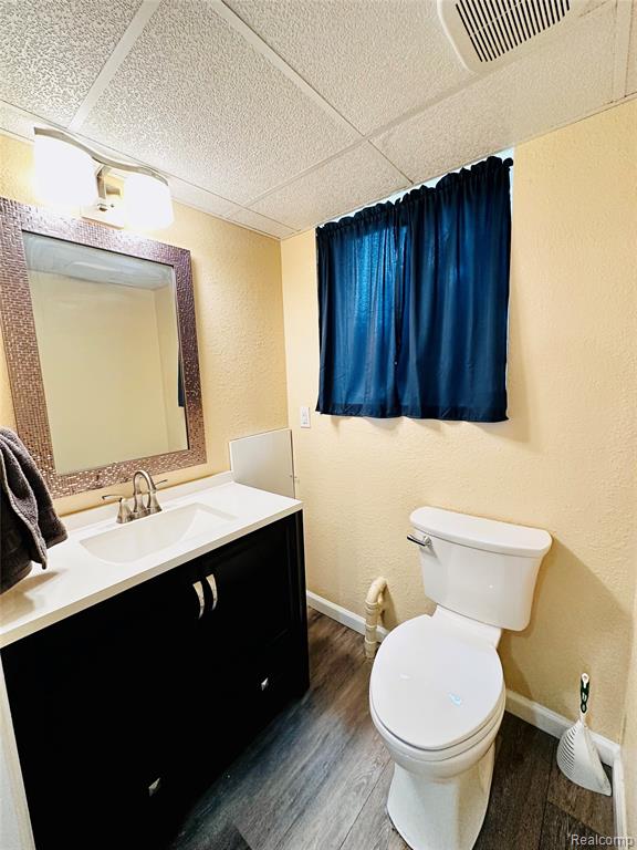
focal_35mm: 14
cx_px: 318
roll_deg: +1.6
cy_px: 425
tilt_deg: -7.4
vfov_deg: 102.1
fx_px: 344
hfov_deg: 85.7
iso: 250
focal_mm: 2.22
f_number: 2.2
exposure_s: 1/120
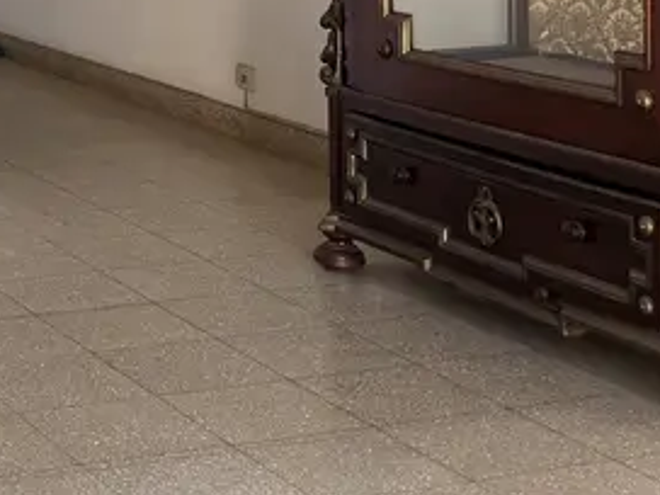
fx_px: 1964
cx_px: -112
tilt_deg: -2.1
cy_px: -133
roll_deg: +1.3
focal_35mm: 103
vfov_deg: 13.9
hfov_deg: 18.2
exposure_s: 1/243
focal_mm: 6.76
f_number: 1.78
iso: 160
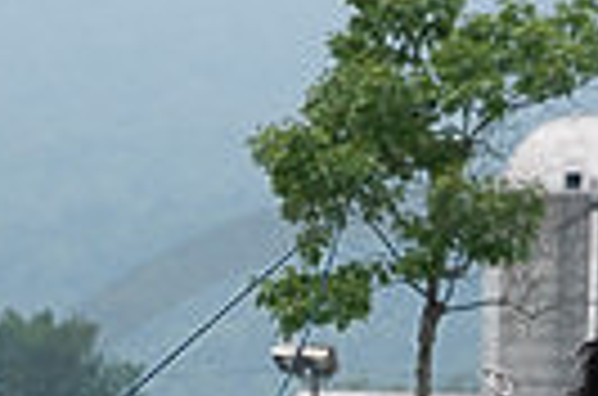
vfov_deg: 1.8
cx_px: 423
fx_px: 12561
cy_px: 731
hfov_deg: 2.7
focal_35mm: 758
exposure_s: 1/1000
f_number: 5.6
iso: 640
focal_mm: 200
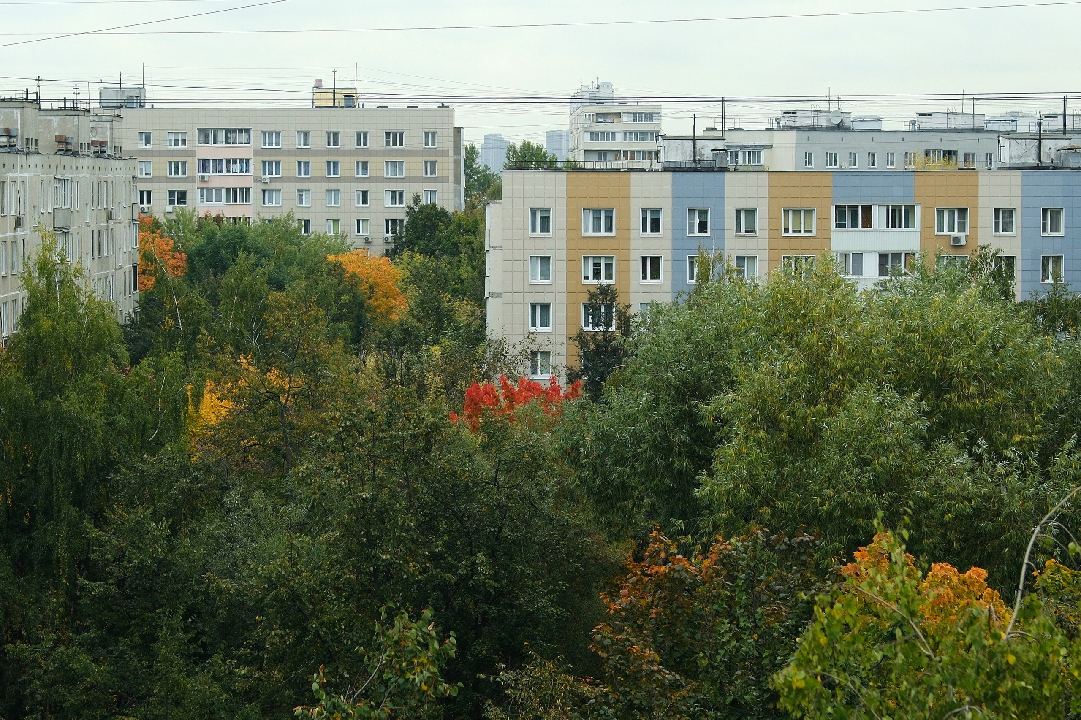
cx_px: 540
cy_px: 360
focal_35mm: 75
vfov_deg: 18.2
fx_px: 2252
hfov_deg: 27.0
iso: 640
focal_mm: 50
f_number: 4
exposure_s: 1/1500
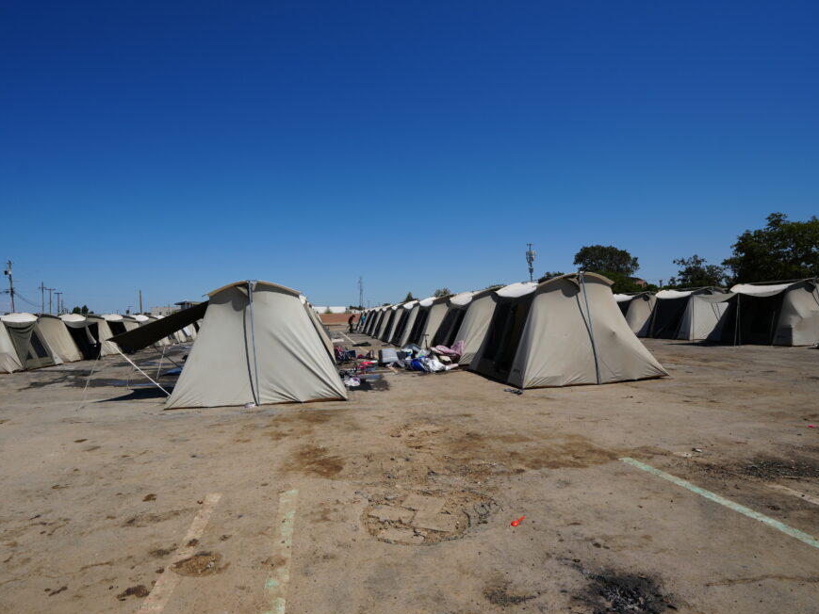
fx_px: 402
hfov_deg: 90.6
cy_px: 307
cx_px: 360
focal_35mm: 17
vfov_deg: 74.7
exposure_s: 1/400
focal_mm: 10
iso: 100
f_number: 10
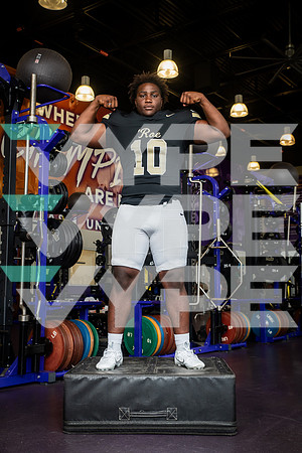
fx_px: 528
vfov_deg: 46.4
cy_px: 226
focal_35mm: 42
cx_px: 151
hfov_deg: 31.9
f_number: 5.6
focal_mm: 42
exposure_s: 1/250
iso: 500
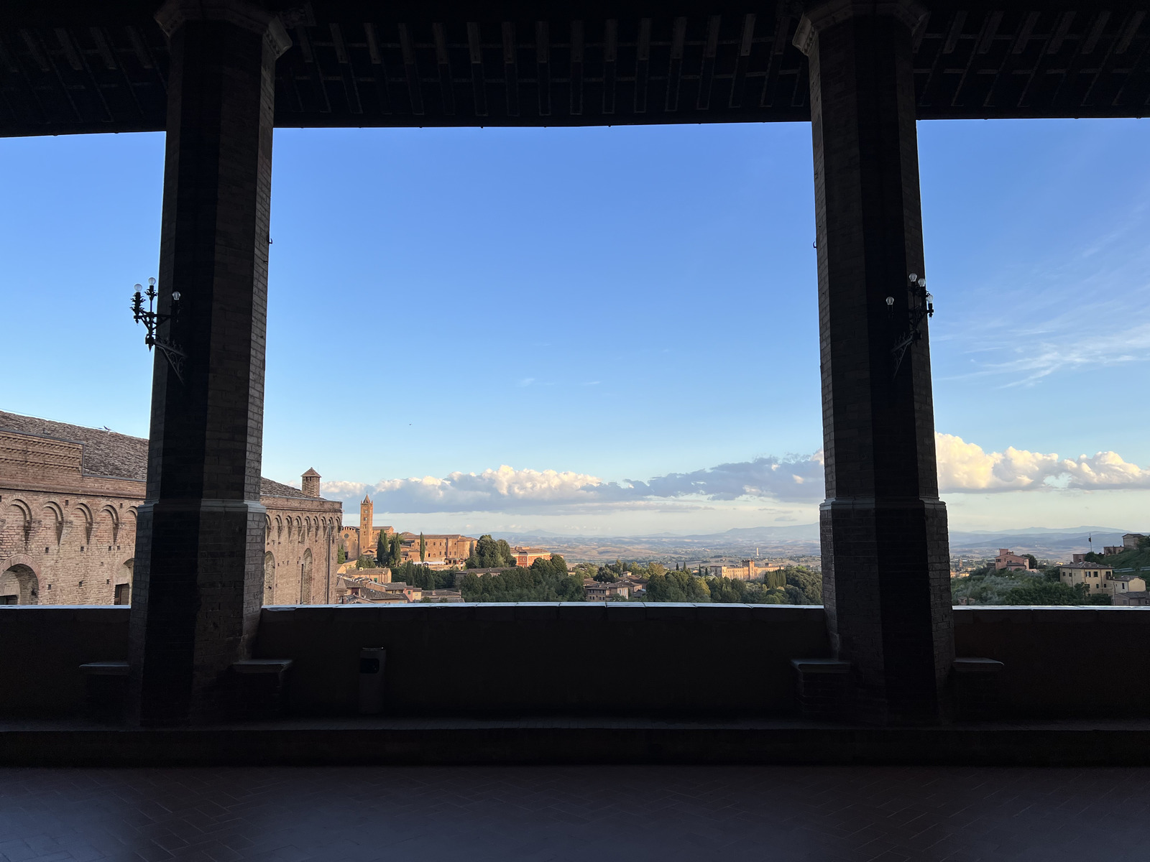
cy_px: 431
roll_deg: +0.3
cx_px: 575
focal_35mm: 26
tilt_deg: +6.6
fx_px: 864
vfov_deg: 53.1
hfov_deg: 67.3
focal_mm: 5.7
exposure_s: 1/1159
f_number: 1.5
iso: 50
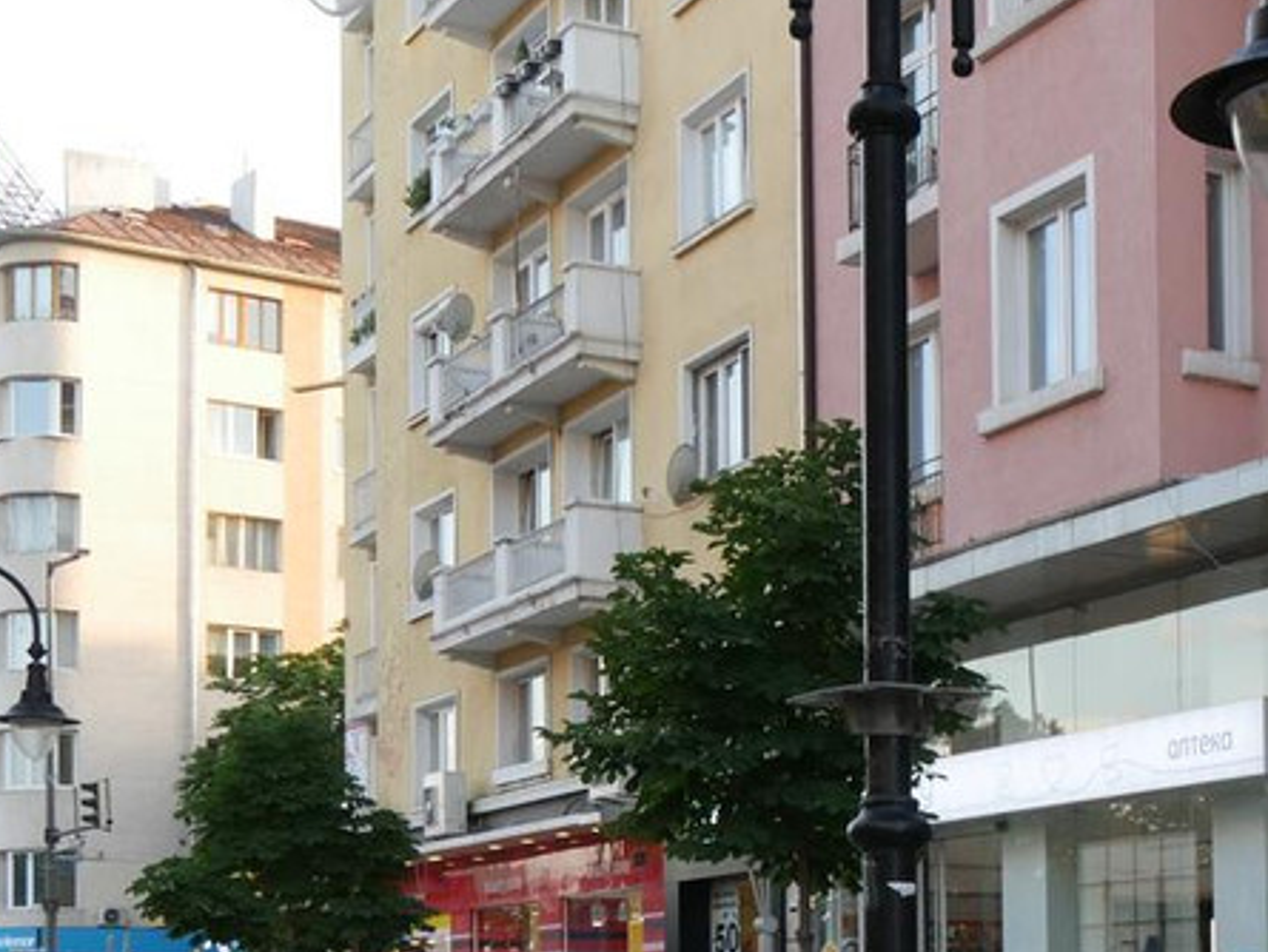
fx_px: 2455
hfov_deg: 27.3
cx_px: 1274
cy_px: 961
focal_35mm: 67
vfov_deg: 21.2
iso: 400
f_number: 7.1
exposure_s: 1/60
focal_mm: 14
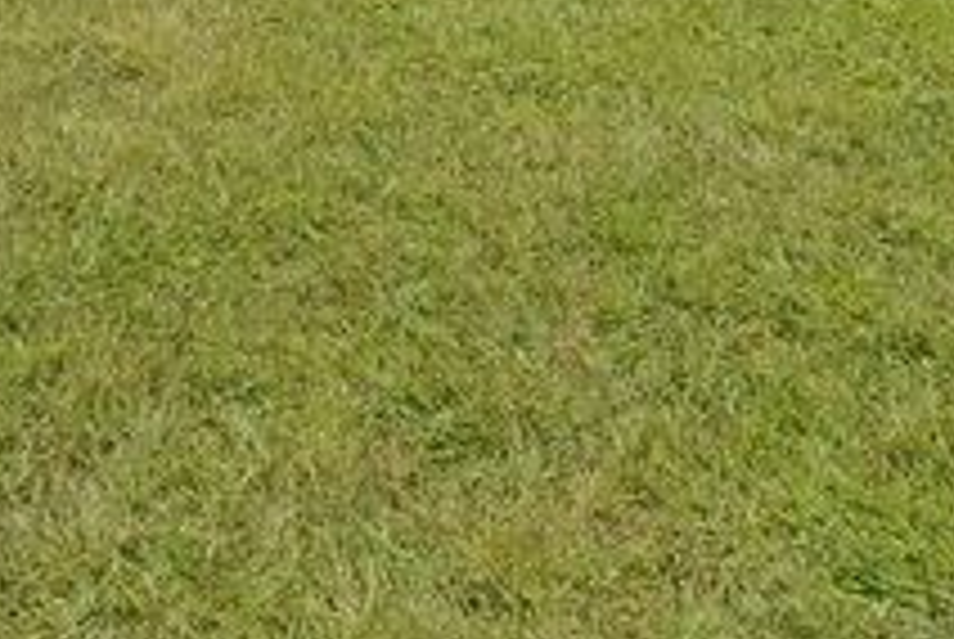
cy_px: -817
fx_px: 1539
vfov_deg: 15.5
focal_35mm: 58
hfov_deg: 30.2
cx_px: -144
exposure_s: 1/250
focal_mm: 12
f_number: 9
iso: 640
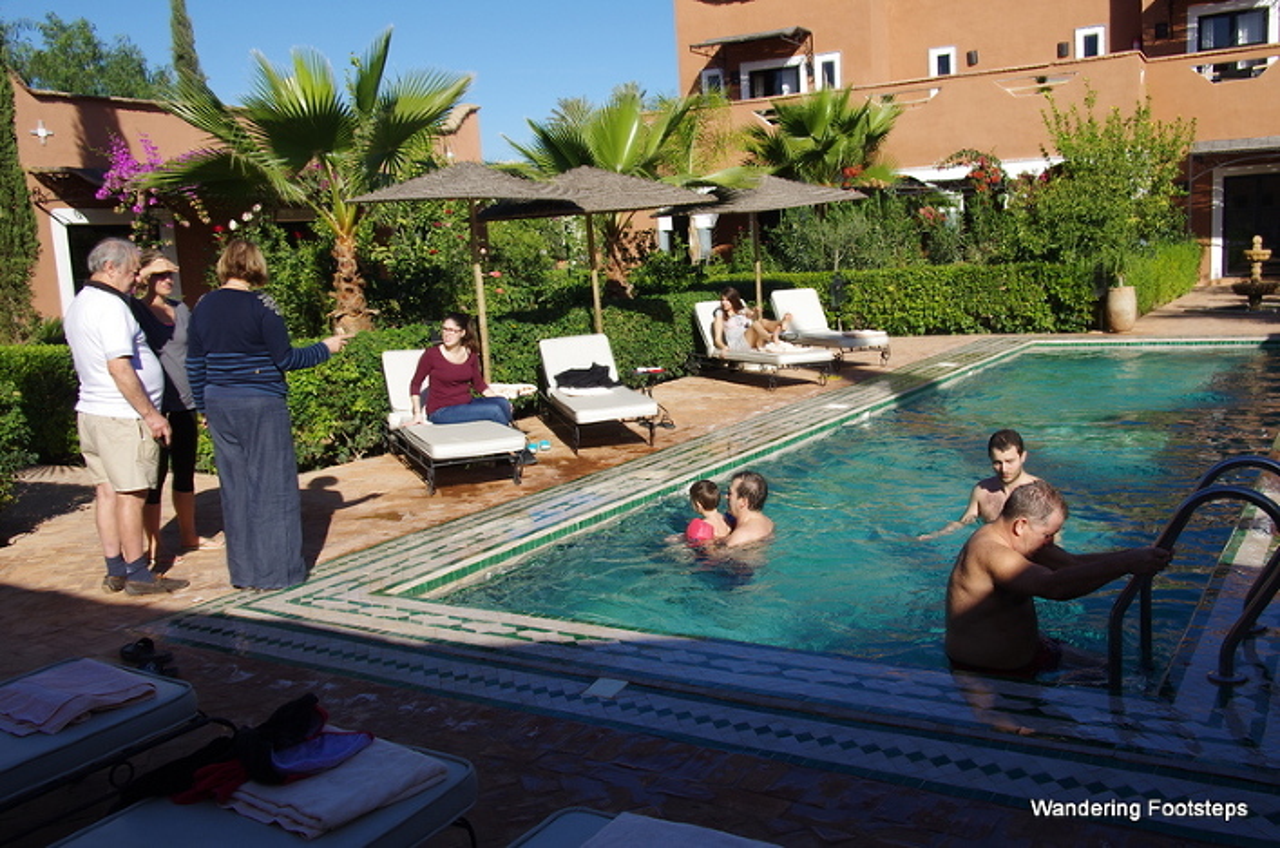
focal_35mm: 34
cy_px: 424
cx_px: 640
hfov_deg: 55.2
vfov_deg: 38.2
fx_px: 1224
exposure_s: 1/200
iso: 100
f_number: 7.1
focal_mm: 23
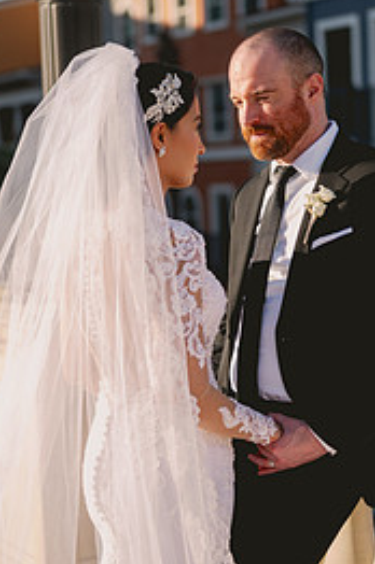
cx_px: 169
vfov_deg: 23.7
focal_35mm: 86
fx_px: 1347
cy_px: 280
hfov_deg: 15.8
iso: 50
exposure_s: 1/2500
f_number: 2
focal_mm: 50
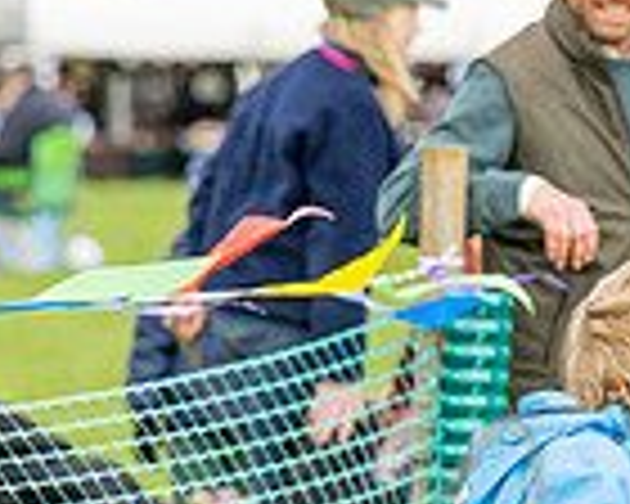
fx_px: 10982
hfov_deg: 3.3
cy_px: 729
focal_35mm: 589
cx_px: 805
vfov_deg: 2.6
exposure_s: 1/1600
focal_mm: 130
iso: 400
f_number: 4
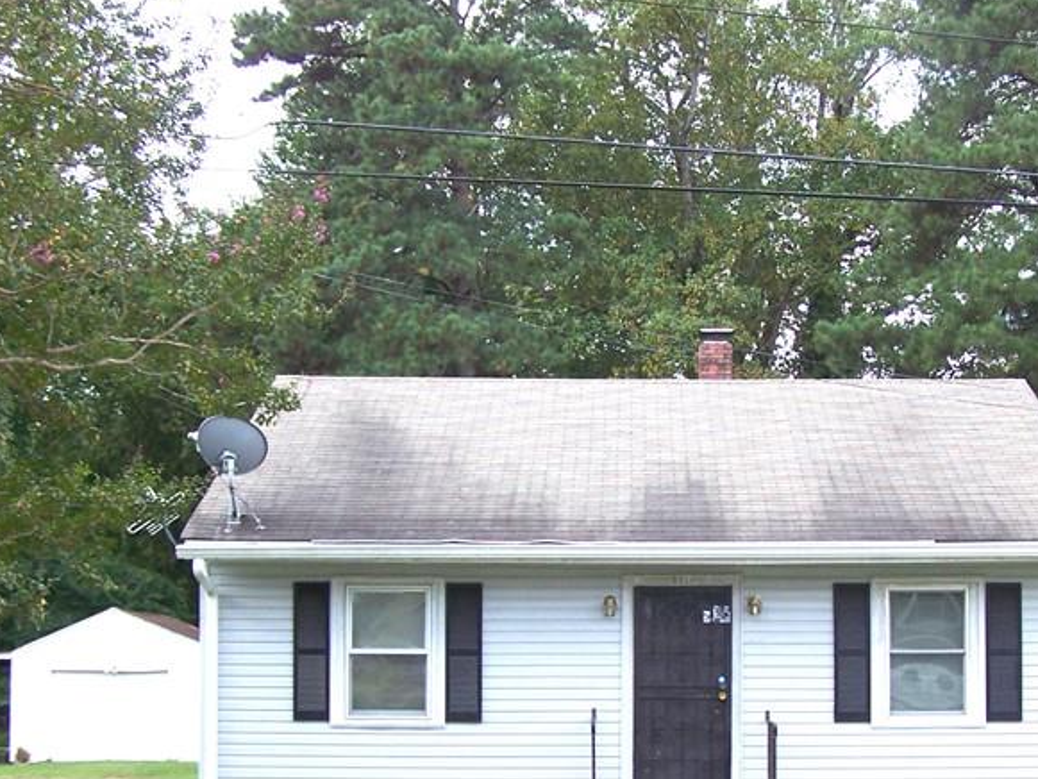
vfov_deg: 21.7
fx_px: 2009
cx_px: 647
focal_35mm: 67
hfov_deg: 28.9
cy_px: 588
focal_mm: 6.3
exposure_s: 1/160
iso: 64
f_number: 2.8
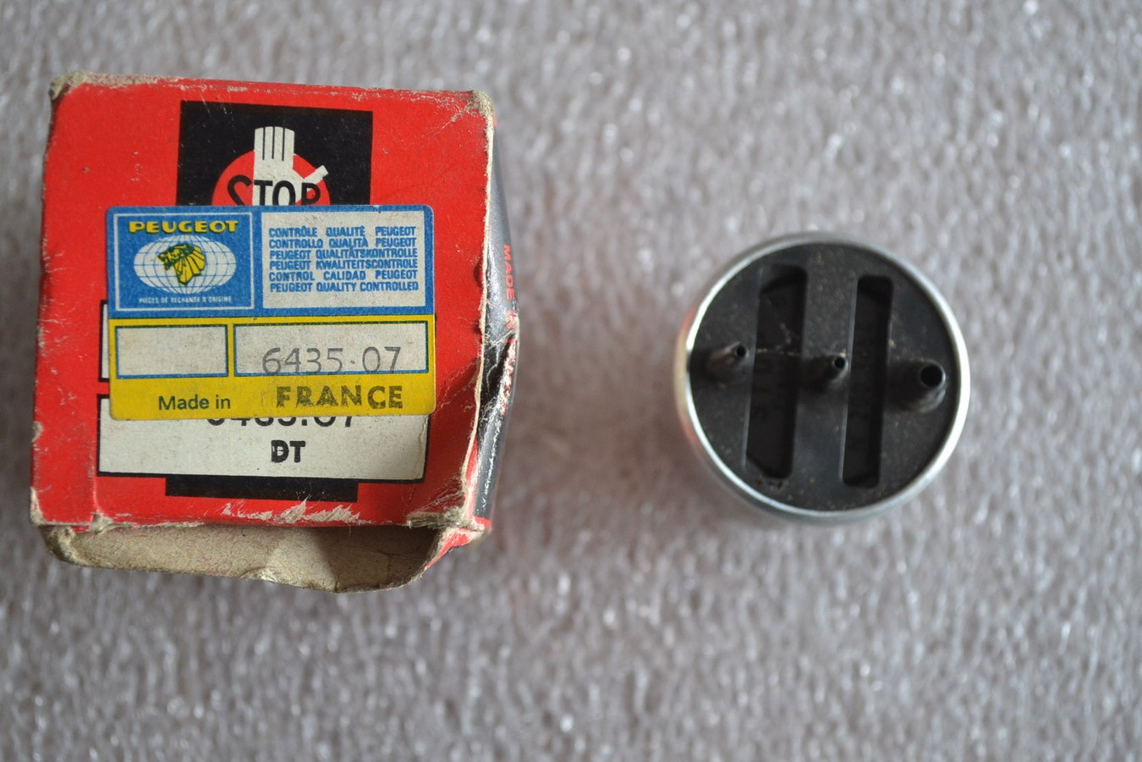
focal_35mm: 60
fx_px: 1903
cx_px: 571
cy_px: 381
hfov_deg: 33.4
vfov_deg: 22.6
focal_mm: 40
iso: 1250
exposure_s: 1/60
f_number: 5.3
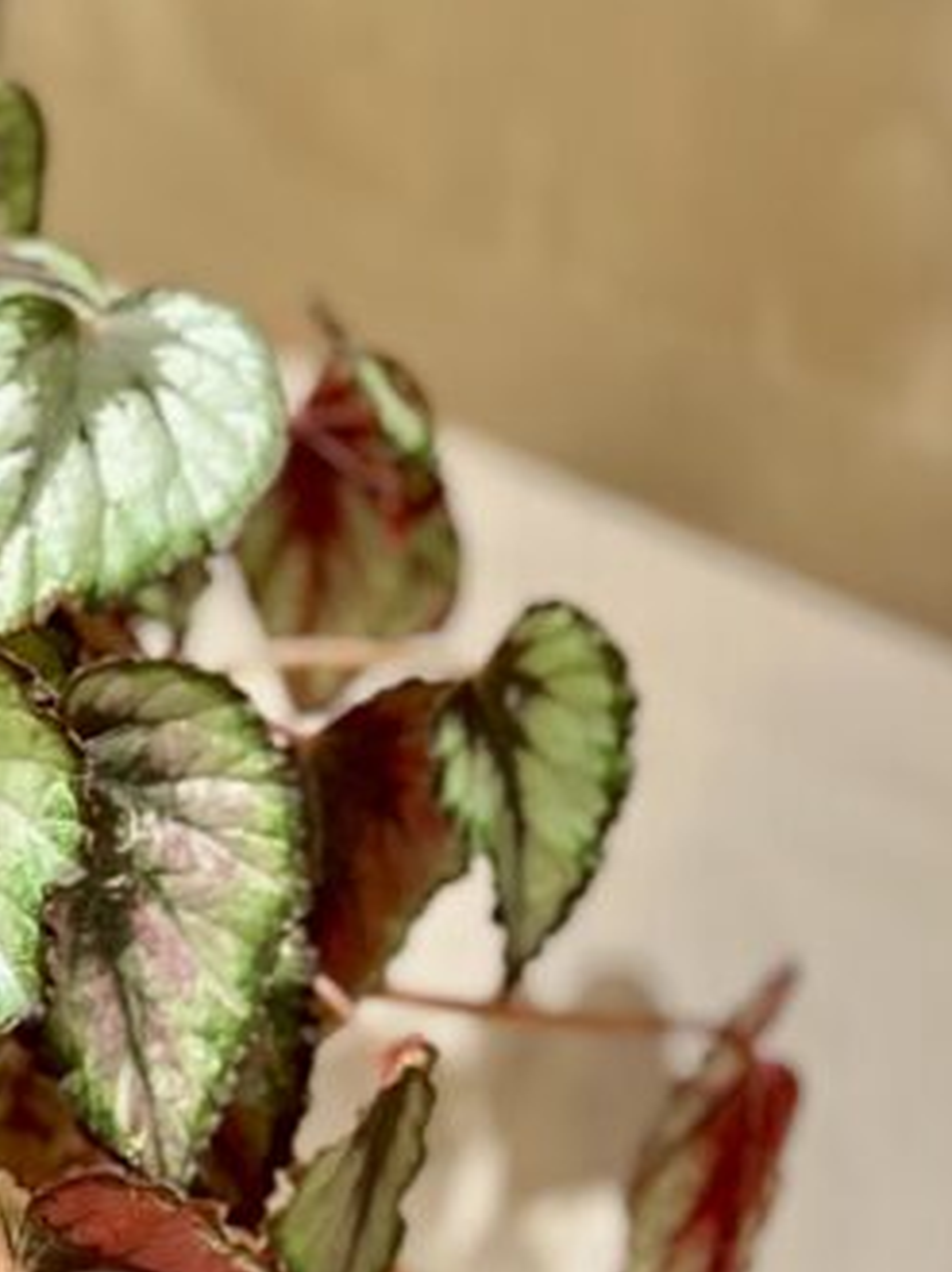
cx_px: -497
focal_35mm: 149
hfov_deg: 9.6
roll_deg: -2.6
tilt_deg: -20.1
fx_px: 5471
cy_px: 817
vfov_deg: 13.2
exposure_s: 1/40
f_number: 1.78
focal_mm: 6.86
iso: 250
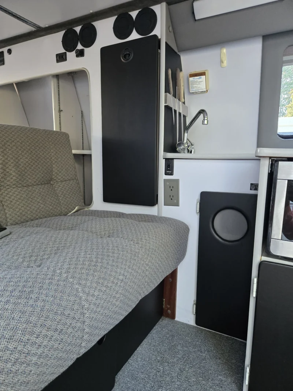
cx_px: 146
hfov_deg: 58.9
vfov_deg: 73.9
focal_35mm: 23
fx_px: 260
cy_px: 196
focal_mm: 5.4
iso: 640
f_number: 1.8
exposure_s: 1/120
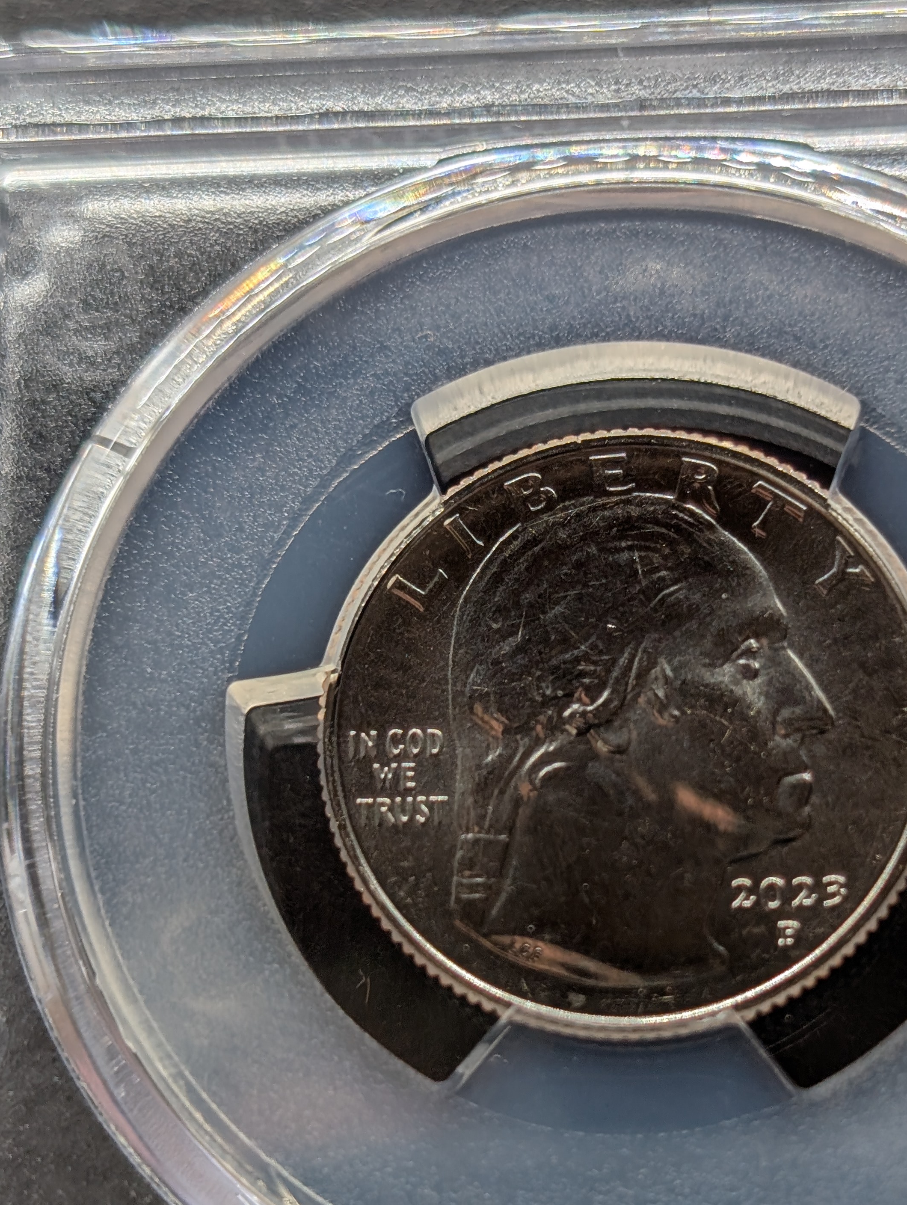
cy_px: 675
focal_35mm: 71
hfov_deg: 20.7
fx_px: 2474
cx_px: 547
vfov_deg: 27.3
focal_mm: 6.9
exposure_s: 1/62.4
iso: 18
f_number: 1.68
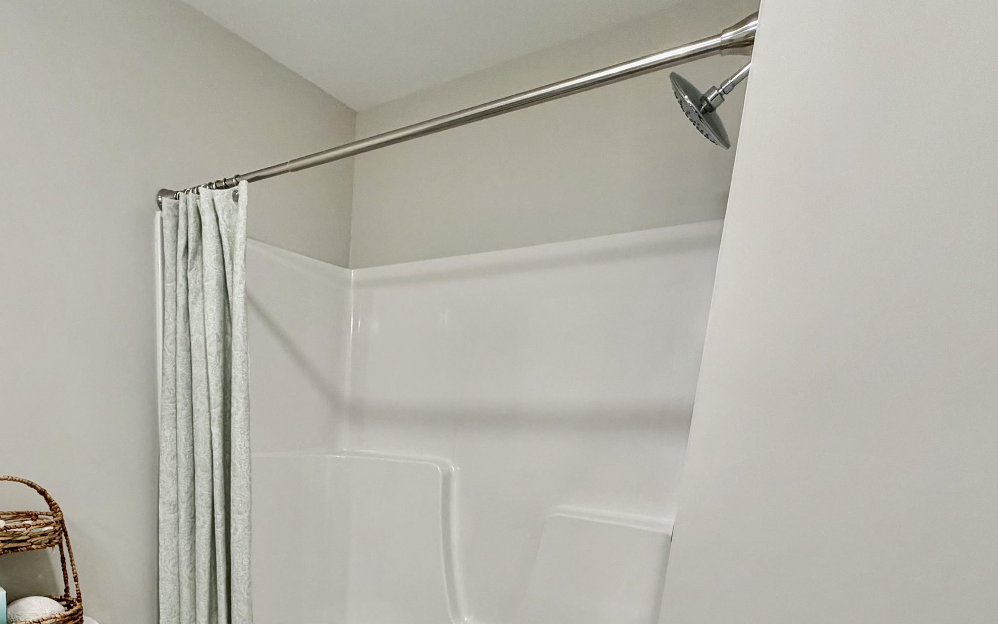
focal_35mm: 23
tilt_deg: -13.0
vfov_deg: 48.1
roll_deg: -2.1
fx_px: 626
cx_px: 345
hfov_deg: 75.1
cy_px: 549
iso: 250
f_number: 2.2
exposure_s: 1/120
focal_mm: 2.22
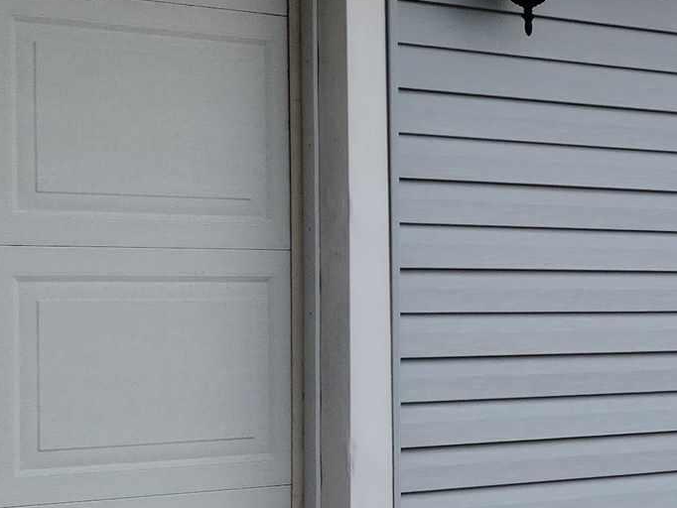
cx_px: 1274
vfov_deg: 11.8
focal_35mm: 126
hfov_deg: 13.7
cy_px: 247
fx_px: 2465
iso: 25
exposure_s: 1/237
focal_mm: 5.9
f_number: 2
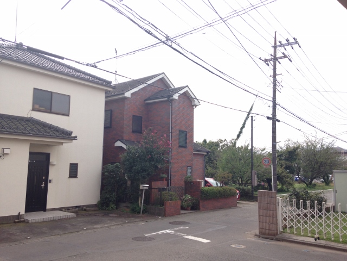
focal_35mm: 33
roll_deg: +0.7
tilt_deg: +4.7
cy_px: 130
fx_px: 331
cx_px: 174
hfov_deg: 55.4
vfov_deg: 42.9
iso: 50
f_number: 2.4
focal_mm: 4.12
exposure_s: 1/678
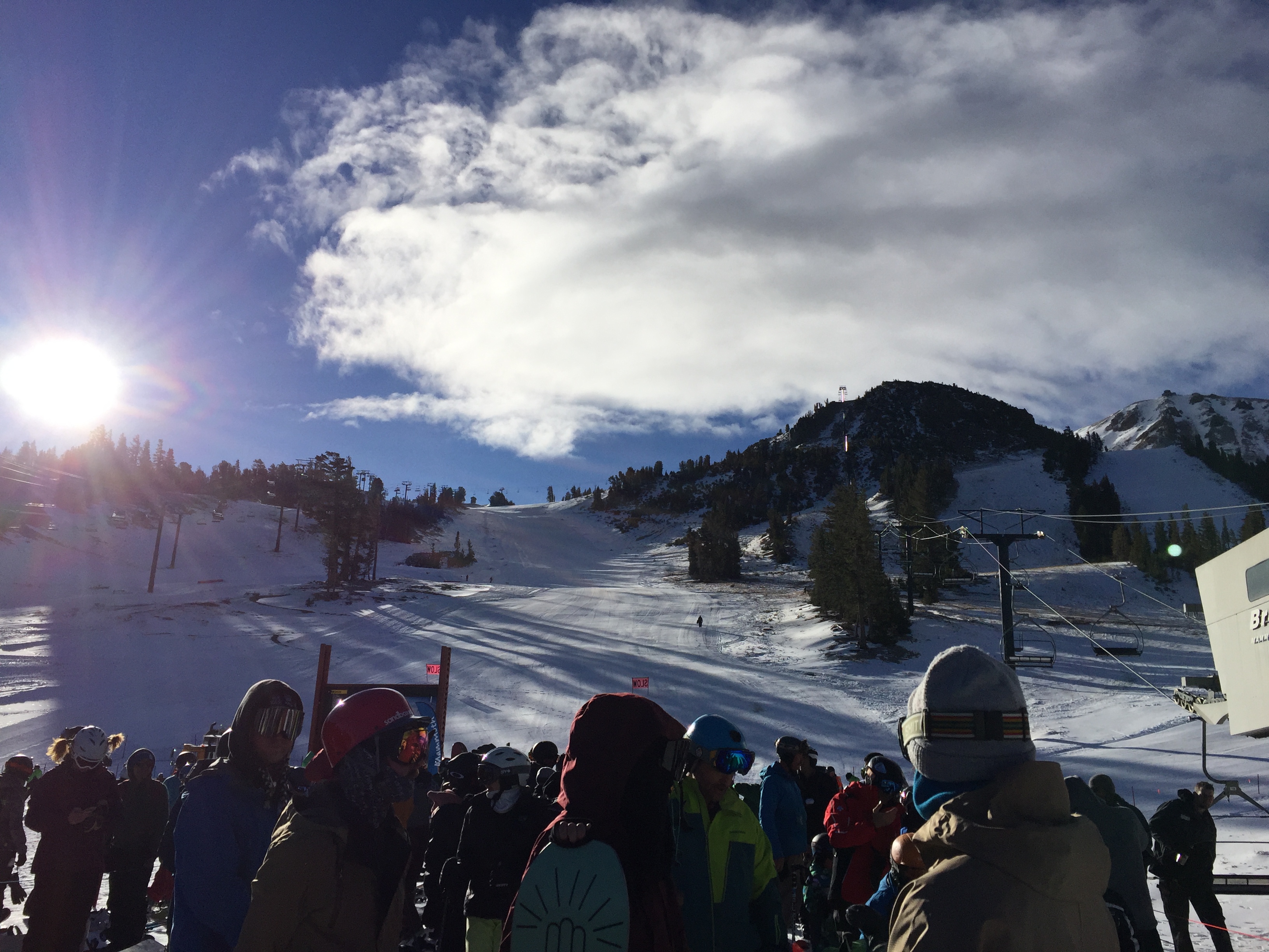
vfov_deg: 48.2
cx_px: 634
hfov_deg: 61.7
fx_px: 1063
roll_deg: -2.5
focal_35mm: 29
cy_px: 476
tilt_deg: +17.4
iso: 32
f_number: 2.2
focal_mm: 4.15
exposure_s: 1/7937
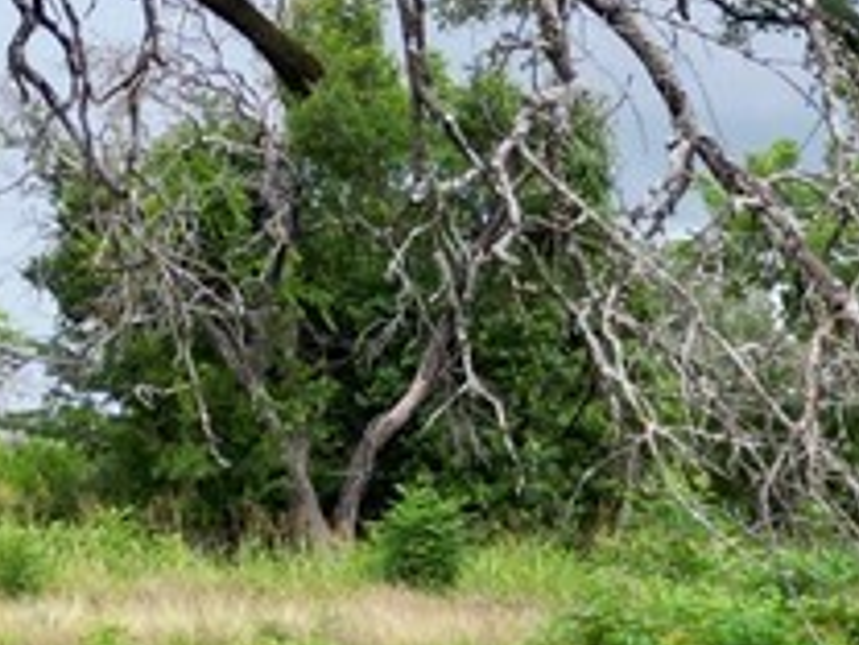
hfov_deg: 15.4
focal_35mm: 118
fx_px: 2928
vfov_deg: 11.8
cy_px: 1096
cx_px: 1301
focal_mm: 6.72
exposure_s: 1/1000
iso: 120
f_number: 1.7
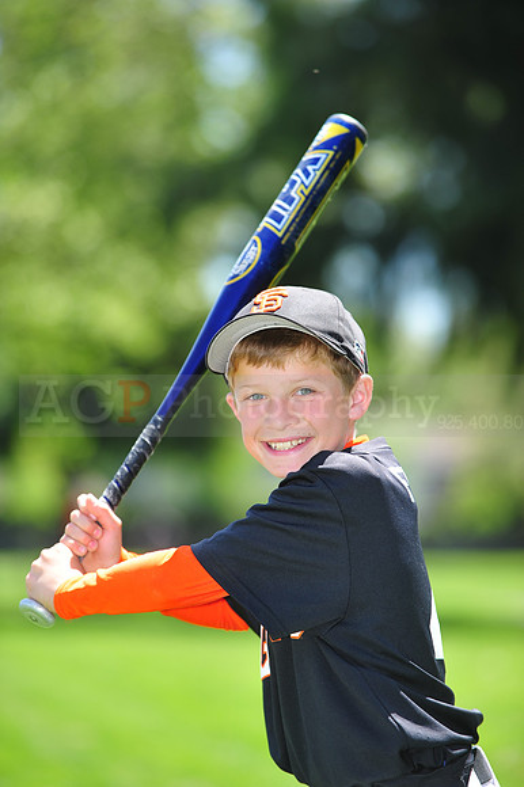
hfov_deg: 6.9
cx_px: 262
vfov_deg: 10.3
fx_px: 4372
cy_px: 394
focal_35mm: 200
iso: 200
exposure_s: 1/500
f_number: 4.5
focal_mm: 200
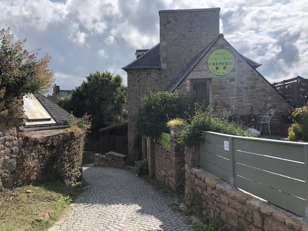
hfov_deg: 63.4
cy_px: 116
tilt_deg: -0.7
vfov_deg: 49.7
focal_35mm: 28
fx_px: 249
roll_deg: +0.6
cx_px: 154
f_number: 1.8
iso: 20
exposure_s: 1/2183
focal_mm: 4
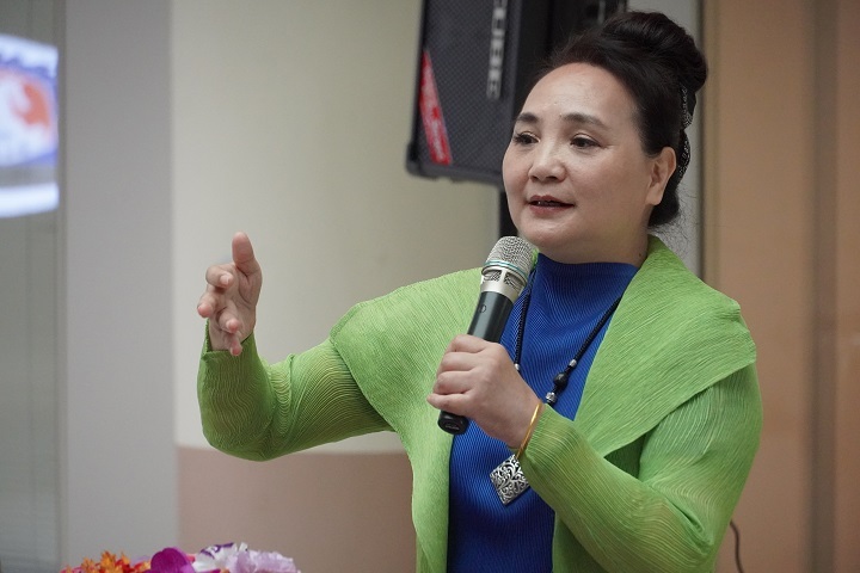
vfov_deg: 6.8
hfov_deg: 10.2
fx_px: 4837
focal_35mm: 202
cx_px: 430
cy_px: 286
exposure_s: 1/250
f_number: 5.6
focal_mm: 135
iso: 5000
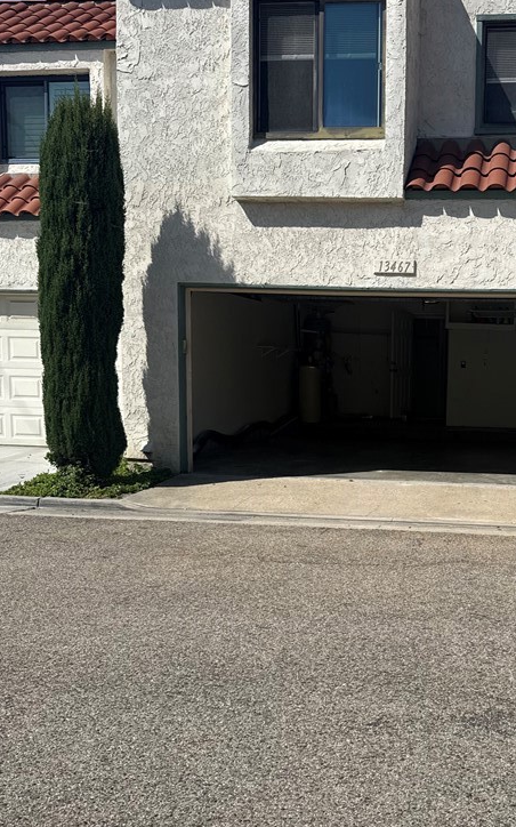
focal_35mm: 36
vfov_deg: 53.8
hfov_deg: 33.9
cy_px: 471
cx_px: 435
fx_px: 811
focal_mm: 6.76
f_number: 1.78
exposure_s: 1/7353
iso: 80
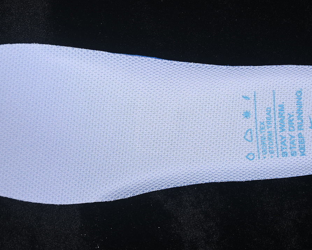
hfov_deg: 22.5
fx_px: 785
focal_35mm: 85
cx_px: 166
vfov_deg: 18.1
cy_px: 124
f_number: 7.1
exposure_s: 1/80
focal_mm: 50
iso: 160
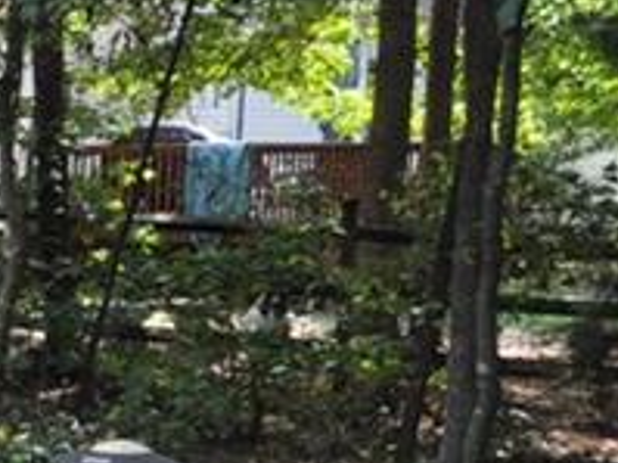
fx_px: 1454
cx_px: -870
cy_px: 325
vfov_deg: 18.0
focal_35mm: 81
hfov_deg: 14.8
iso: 280
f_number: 8
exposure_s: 1/60
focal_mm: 11
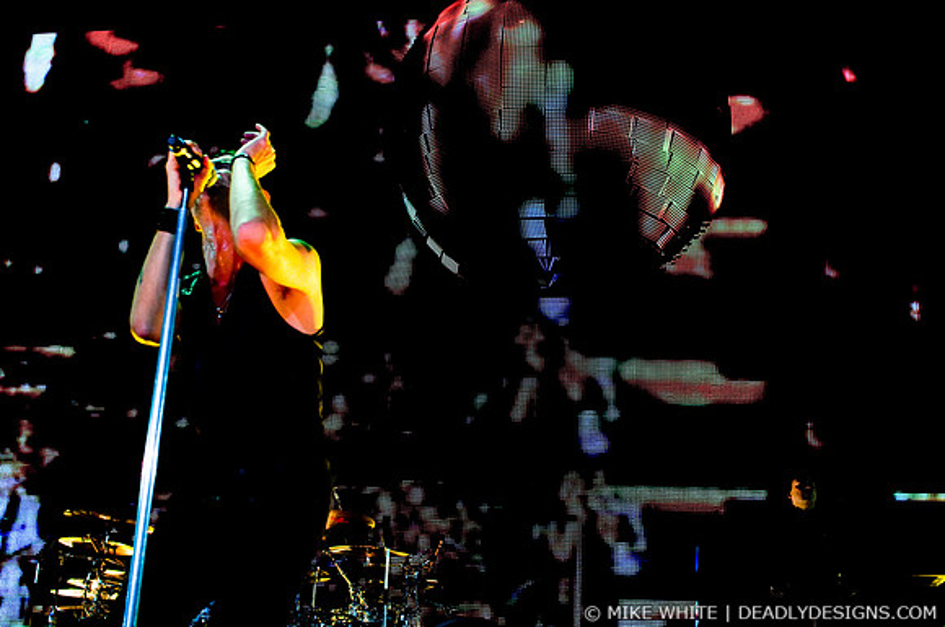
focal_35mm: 45
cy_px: 314
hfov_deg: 43.7
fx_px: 1180
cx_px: 472
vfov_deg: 29.8
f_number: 4
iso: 800
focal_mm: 30
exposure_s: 1/320
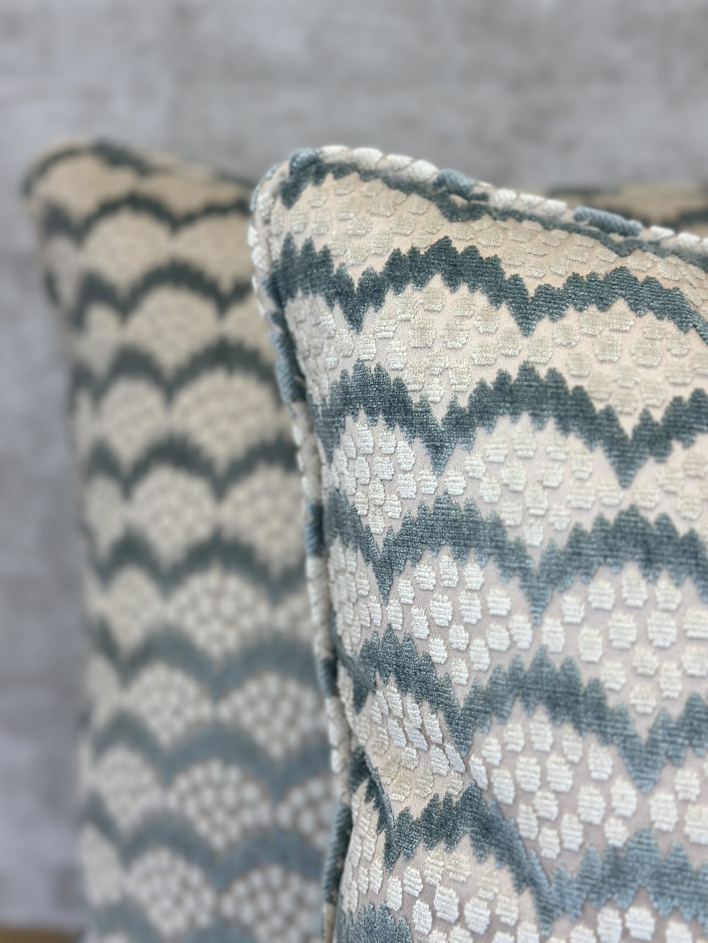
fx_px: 1309
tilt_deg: -17.3
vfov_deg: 39.7
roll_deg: -0.5
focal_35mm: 48
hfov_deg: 30.3
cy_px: 472
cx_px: 354
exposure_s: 1/234
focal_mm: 6.86
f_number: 1.78
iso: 80
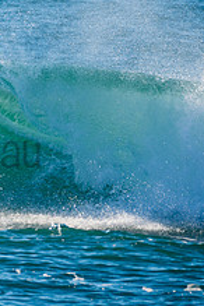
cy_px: 136
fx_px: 13777
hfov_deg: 0.8
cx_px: -108
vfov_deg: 1.3
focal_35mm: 1621
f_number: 5.6
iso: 64
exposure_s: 1/320
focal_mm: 500
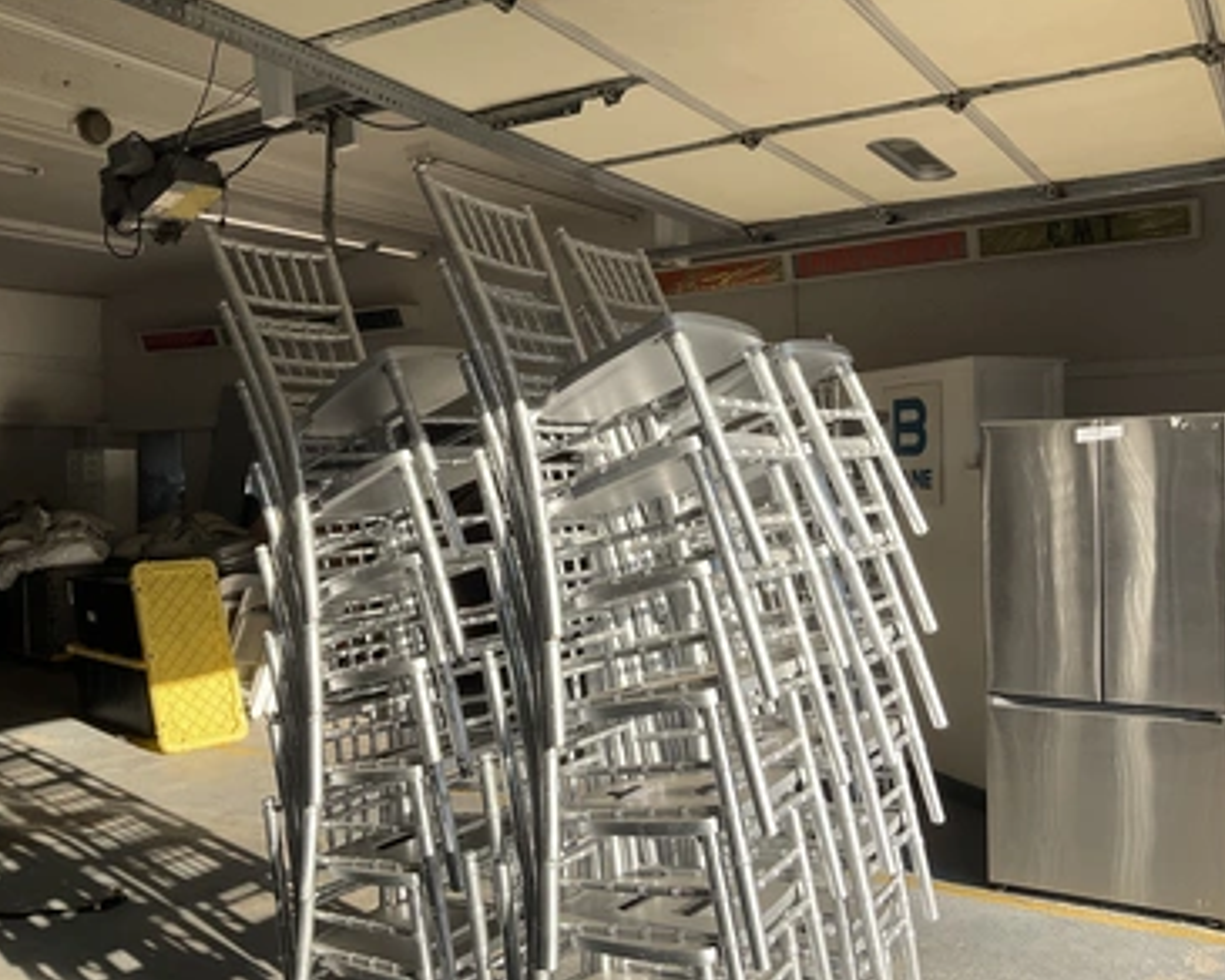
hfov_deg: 57.2
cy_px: 480
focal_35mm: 31
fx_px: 1124
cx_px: 597
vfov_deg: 47.1
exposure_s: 1/781
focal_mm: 3
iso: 25
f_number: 1.8
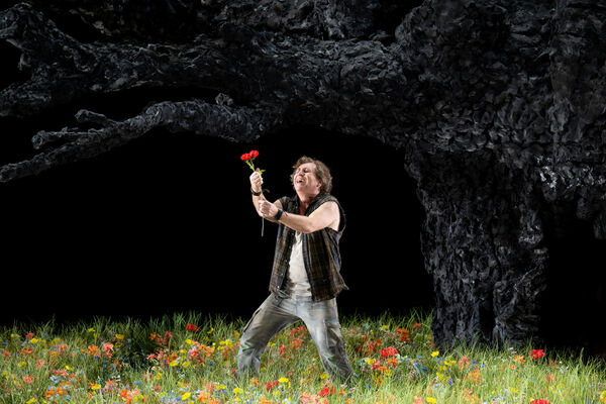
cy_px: 202
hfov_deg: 10.8
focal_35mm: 190
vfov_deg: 7.2
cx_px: 303
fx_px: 3198
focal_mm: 190
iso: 2500
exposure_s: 1/400
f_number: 6.3
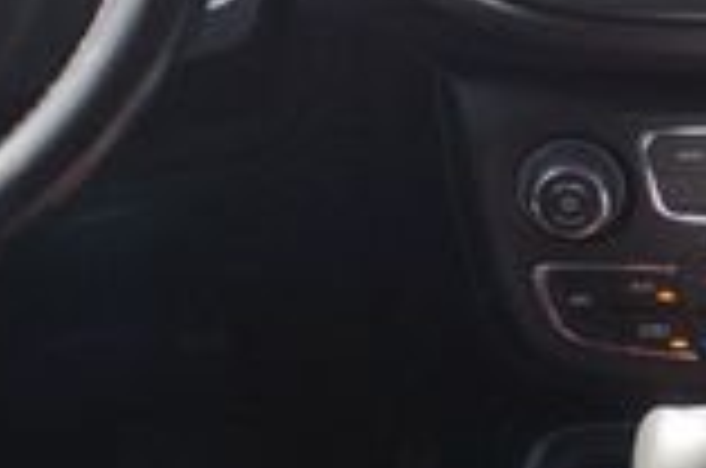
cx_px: 81
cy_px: 58
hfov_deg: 14.4
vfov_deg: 9.6
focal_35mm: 141
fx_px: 2760
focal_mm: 23
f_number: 4
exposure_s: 1/60
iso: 250
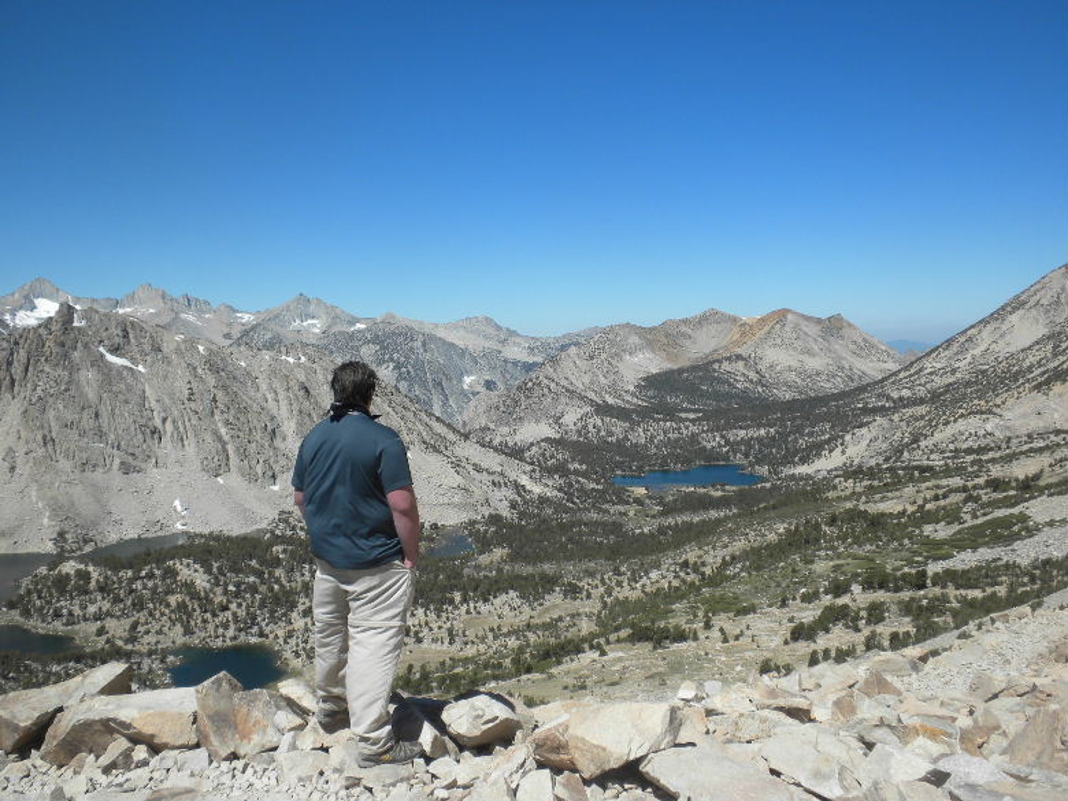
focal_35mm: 37
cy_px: 400
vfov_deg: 38.7
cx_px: 534
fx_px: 1142
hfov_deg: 50.1
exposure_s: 1/145
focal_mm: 6.6
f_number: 10
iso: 64
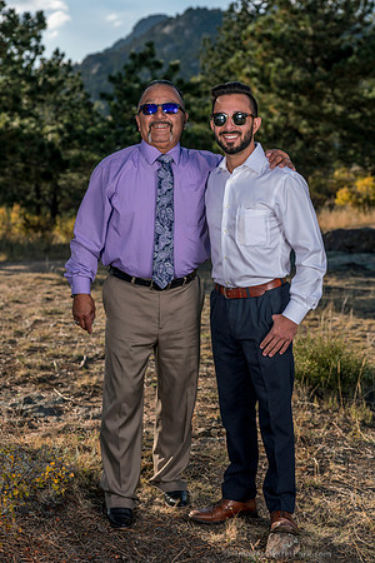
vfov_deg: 36.2
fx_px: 859
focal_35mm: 55
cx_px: 188
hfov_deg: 24.6
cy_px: 282
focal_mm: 55
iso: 160
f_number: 4
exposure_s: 1/1600
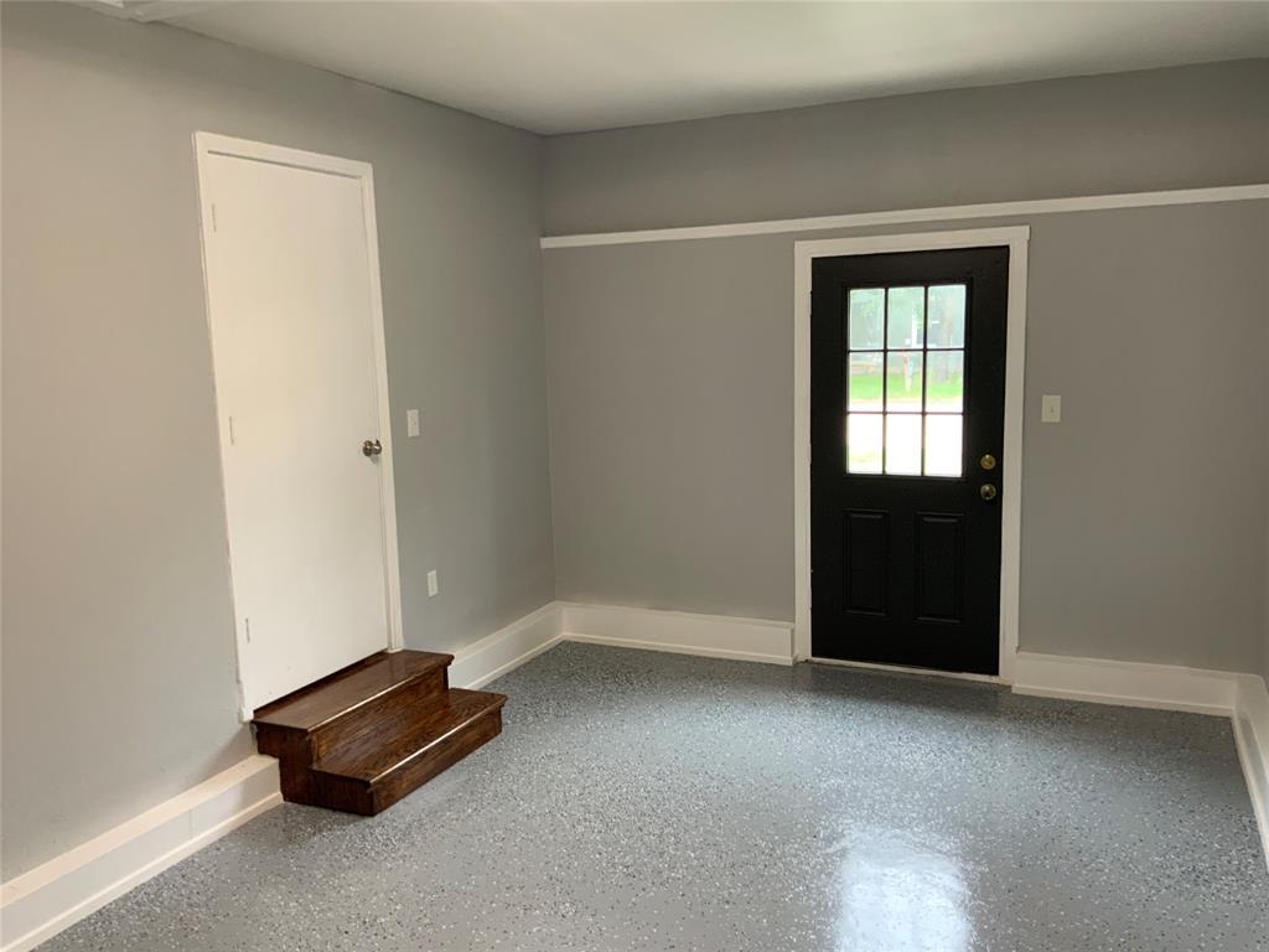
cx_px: 634
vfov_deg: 48.2
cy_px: 476
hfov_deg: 61.7
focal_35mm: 29
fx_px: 1063
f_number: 1.8
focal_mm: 3
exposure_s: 1/60
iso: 100
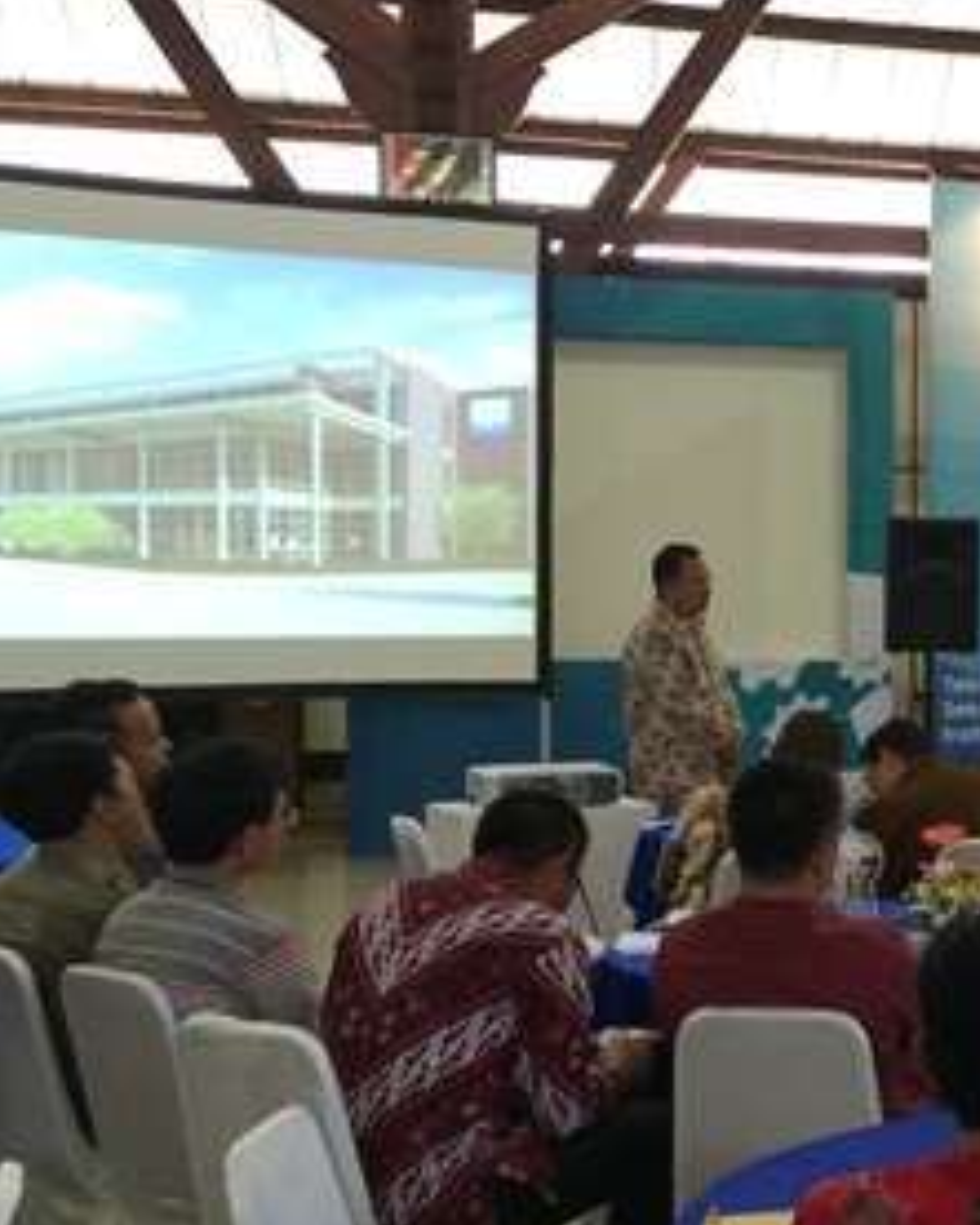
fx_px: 2428
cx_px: 1372
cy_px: 652
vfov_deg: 28.3
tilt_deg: -3.3
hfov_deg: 20.3
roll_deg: -2.2
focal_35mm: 67
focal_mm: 4.15
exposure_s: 1/30
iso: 160
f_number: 2.2
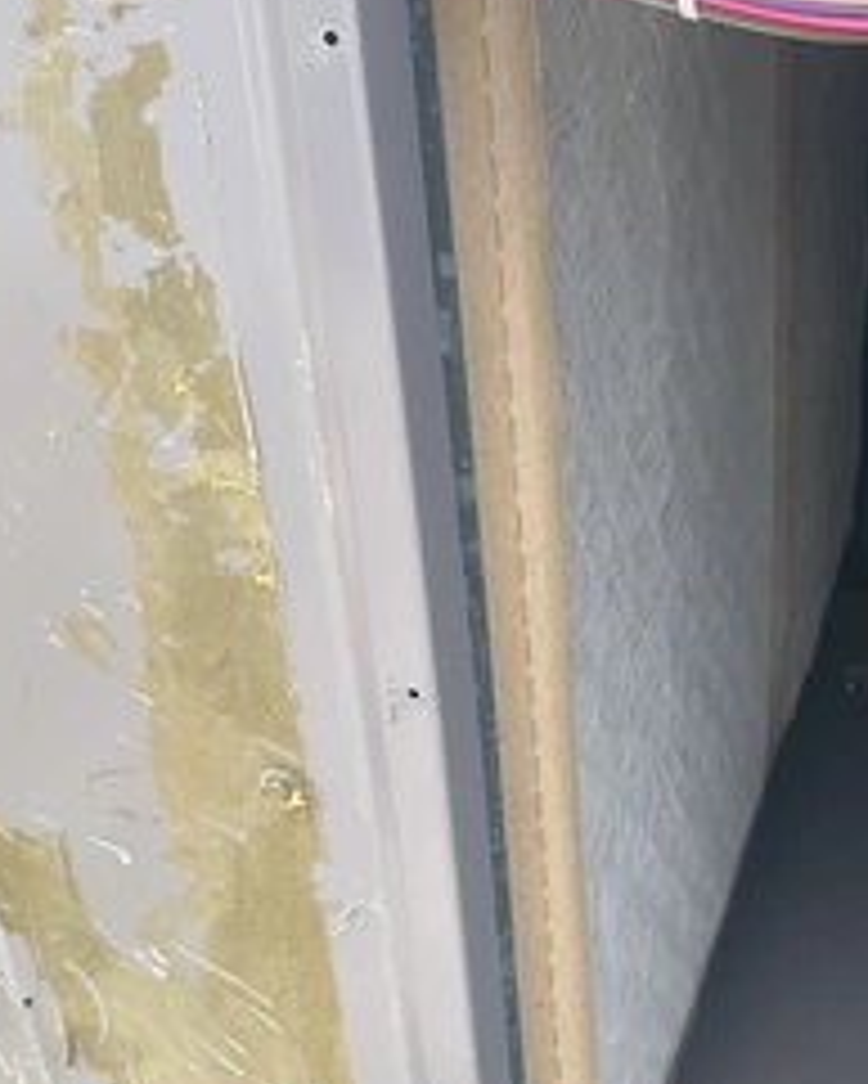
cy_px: 603
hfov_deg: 30.8
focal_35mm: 47
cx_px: 765
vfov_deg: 39.5
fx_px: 1508
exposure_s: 1/261
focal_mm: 3
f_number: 1.8
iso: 25
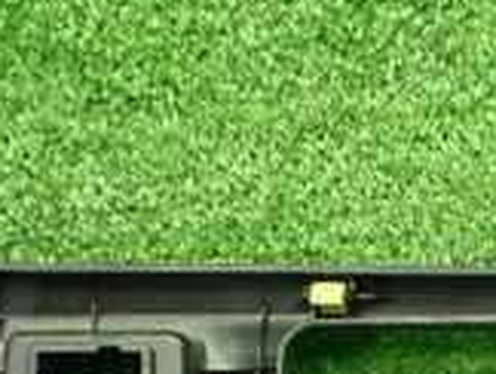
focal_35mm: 111
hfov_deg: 17.2
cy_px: 521
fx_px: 1593
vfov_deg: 12.8
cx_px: 511
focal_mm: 5.4
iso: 800
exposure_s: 1/80
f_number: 2.3
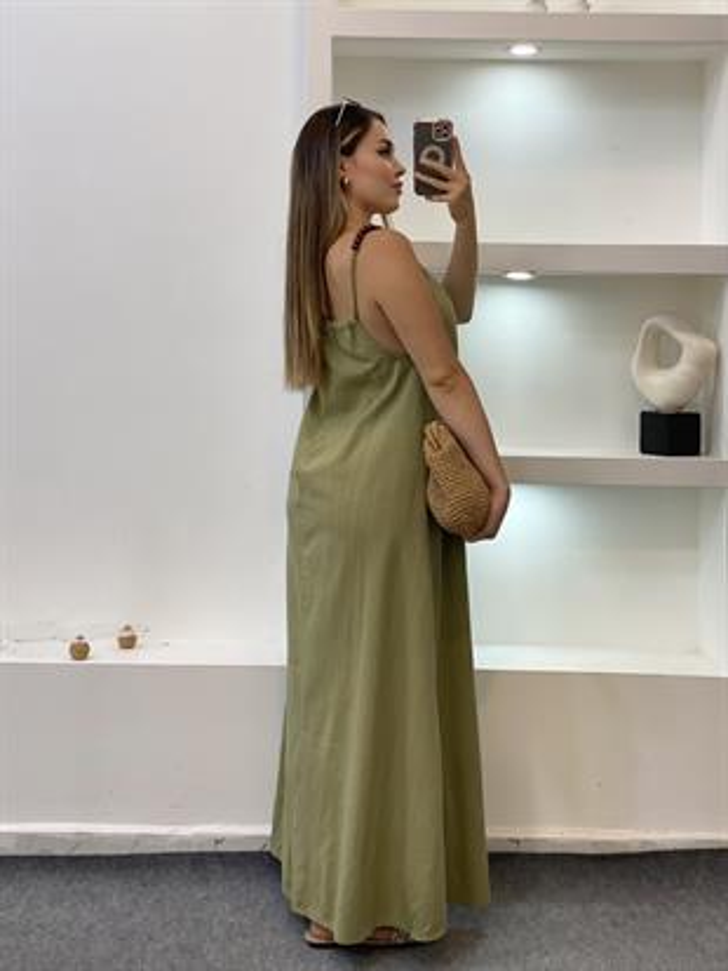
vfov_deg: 36.8
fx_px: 1457
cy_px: 486
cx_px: 364
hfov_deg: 28.0
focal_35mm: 52
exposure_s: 1/100
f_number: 2
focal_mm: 6
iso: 80
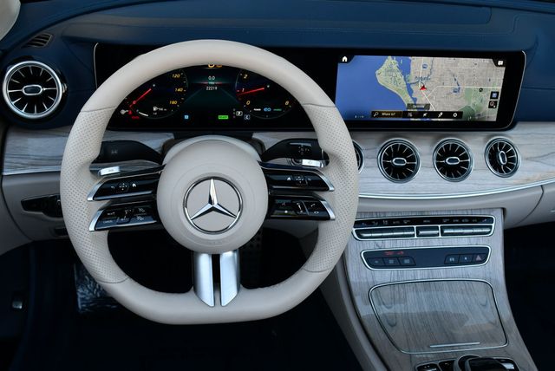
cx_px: 278
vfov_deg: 33.5
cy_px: 186
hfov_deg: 48.4
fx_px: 617
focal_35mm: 40
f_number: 5.6
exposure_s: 1/250
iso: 400
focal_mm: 20
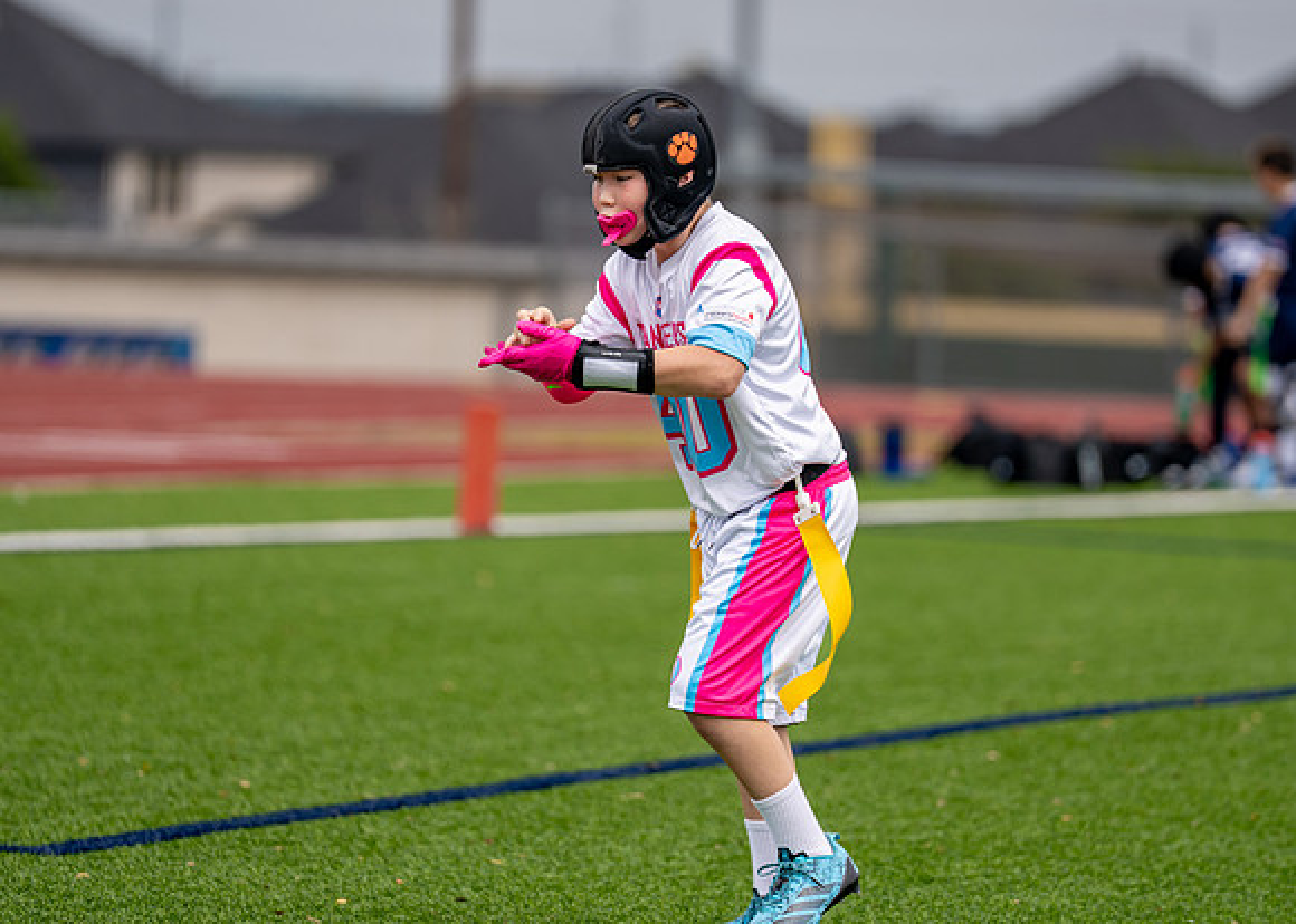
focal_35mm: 274
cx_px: 703
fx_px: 10094
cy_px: 437
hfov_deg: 7.3
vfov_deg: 5.2
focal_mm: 200
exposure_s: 1/2000
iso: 125
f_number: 2.8
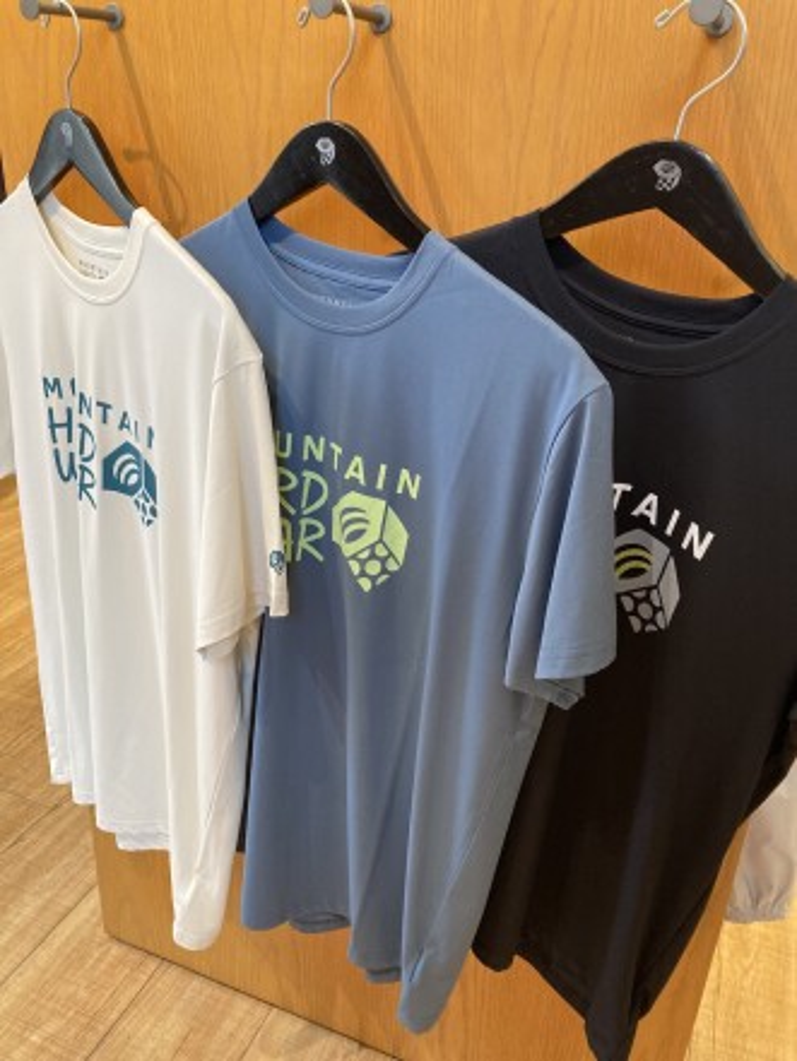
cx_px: 398
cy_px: 530
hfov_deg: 49.8
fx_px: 859
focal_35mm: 28
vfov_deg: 63.4
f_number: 1.8
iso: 100
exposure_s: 1/50
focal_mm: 3.99
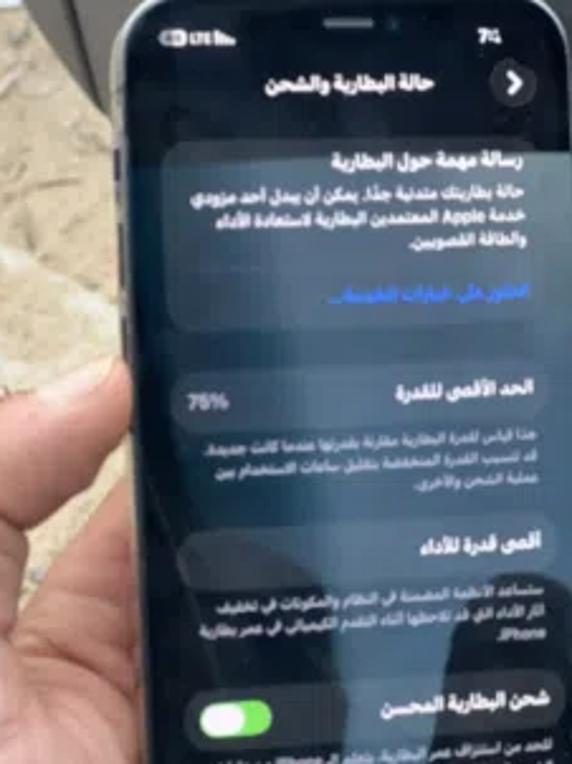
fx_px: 2250
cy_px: 324
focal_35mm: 102
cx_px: 246
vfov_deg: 19.3
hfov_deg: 14.5
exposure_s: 1/121
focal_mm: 9
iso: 200
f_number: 2.8
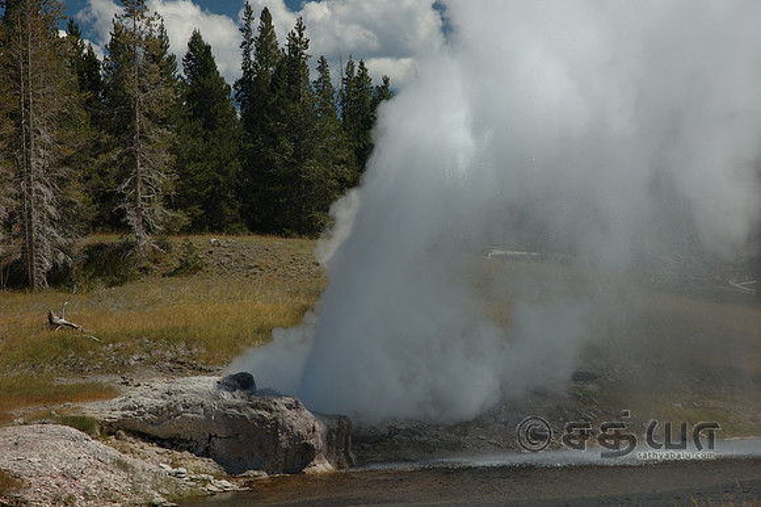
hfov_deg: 22.6
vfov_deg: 15.2
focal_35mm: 90
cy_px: 254
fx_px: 1901
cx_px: 380
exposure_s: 1/250
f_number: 8
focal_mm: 60
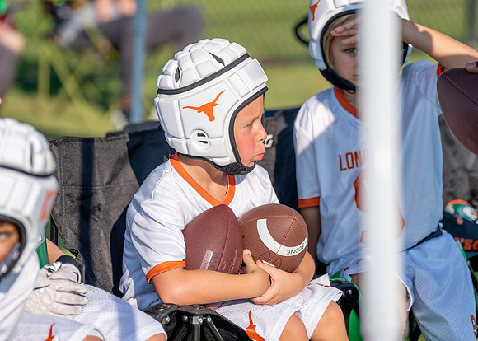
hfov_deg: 13.1
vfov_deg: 9.4
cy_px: 157
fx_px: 2079
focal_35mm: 153
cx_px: 229
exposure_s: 1/5000
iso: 200
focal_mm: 131
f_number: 2.8
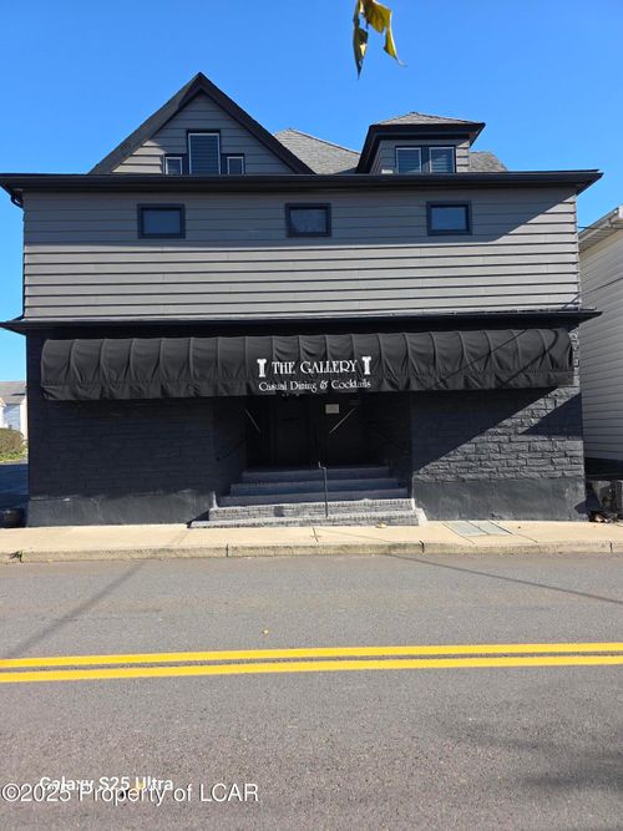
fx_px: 552
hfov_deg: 58.9
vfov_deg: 73.9
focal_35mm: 23
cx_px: 312
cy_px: 416
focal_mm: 6.3
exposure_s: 1/315
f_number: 1.7
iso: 12
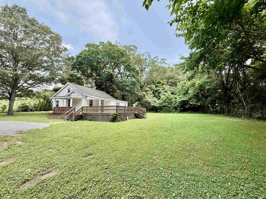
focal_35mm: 14
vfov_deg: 85.7
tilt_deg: +6.0
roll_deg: +0.3
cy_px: 100
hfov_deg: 102.1
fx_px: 108
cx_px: 133
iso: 64
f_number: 2.2
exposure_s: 1/419
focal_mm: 2.22
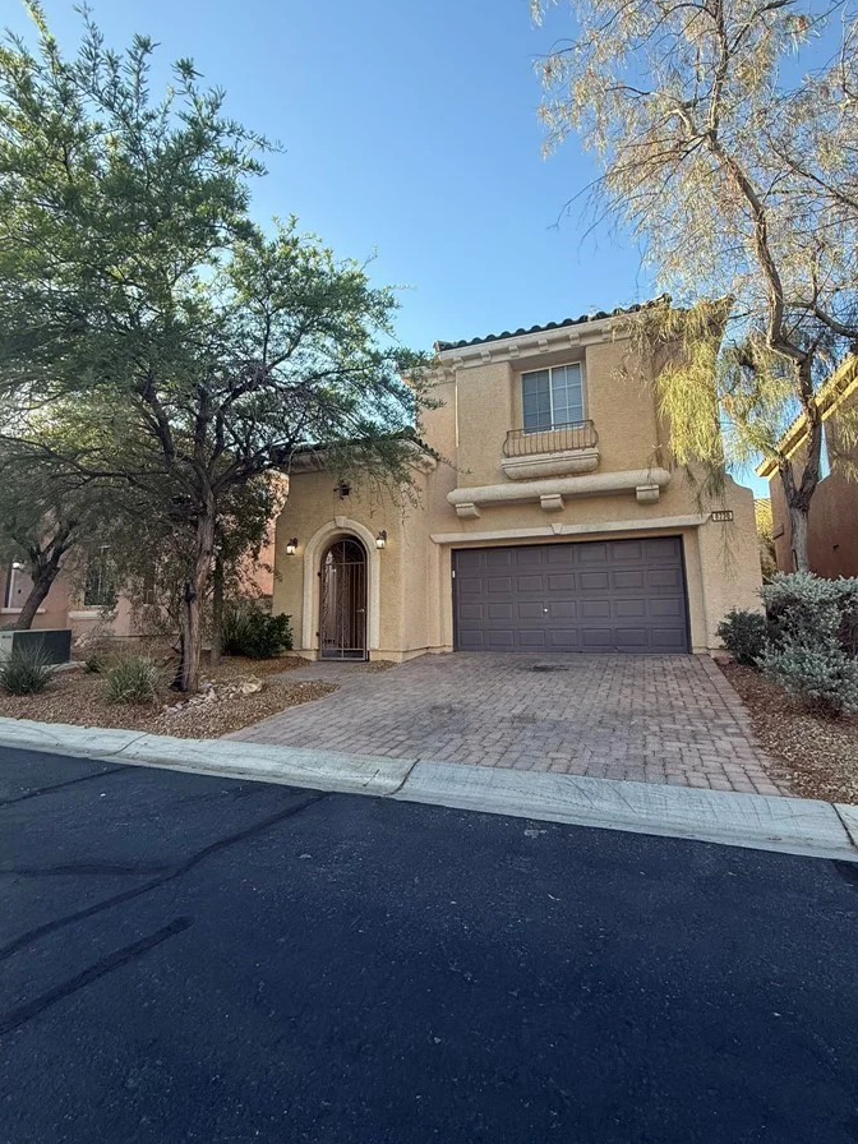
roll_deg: +2.0
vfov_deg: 94.4
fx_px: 529
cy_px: 544
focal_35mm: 16
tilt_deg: +8.4
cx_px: 444
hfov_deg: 78.1
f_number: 2.2
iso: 64
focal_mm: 2.22
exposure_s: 1/347
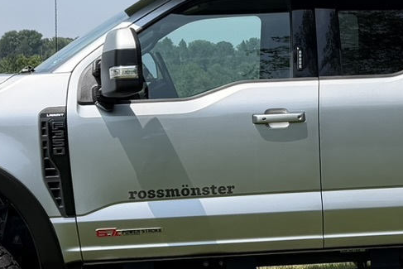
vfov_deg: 13.0
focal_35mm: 105
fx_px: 1176
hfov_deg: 19.1
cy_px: 183
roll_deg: -2.5
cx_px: 353
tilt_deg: -8.0
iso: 100
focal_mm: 6.76
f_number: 1.78
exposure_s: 1/3021
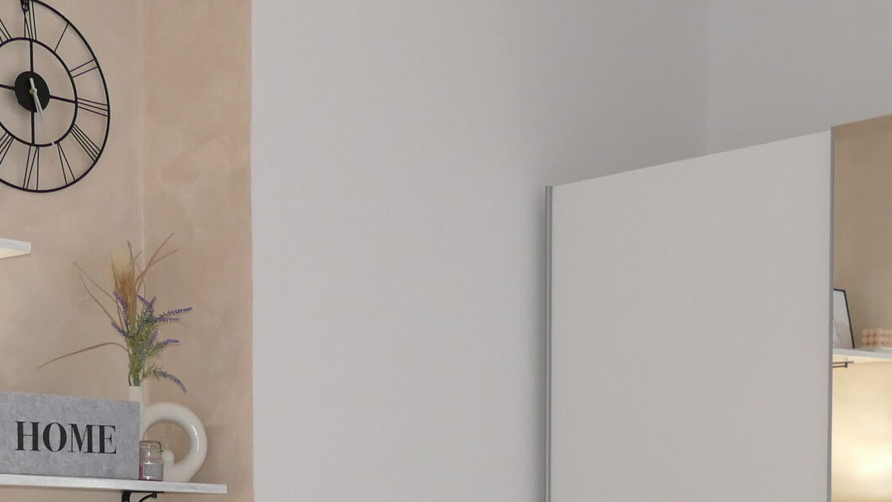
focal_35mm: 68
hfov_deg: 31.0
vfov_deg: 16.4
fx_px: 1609
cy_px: 715
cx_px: 447
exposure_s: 1/60
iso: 500
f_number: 2.8
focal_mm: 9.12
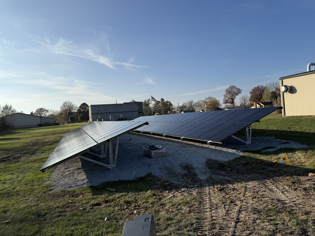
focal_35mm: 26
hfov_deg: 67.3
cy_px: 109
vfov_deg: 53.0
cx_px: 164
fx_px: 237
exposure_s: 1/6173
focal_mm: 6.76
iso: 80
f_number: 1.78
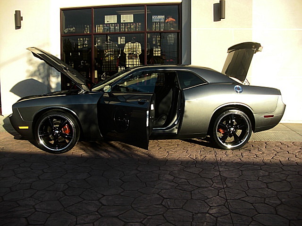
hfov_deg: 51.4
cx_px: 151
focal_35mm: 36
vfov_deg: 39.7
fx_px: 314
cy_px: 113
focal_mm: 6.3
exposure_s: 1/400
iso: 50
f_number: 2.8
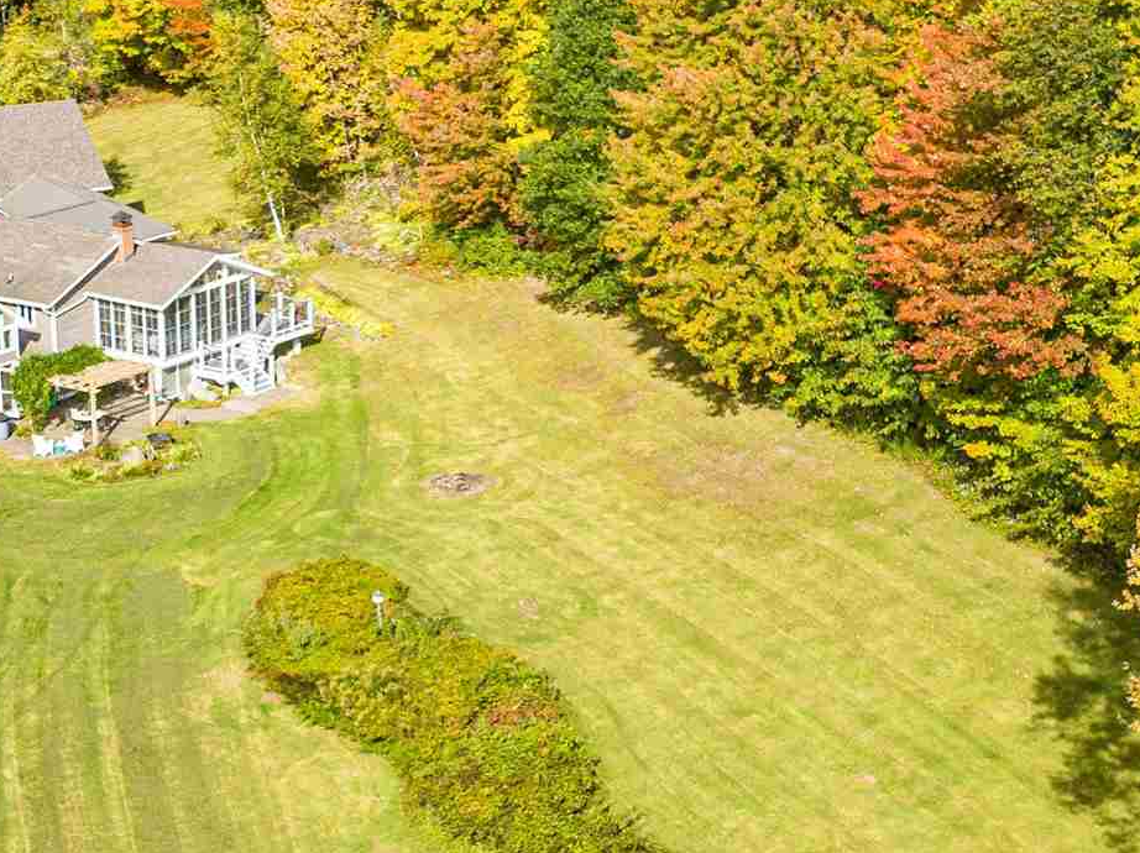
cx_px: 419
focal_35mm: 80
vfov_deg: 18.4
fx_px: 2633
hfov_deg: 24.4
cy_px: 556
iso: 120
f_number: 2.8
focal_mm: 12.29
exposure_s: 1/1600
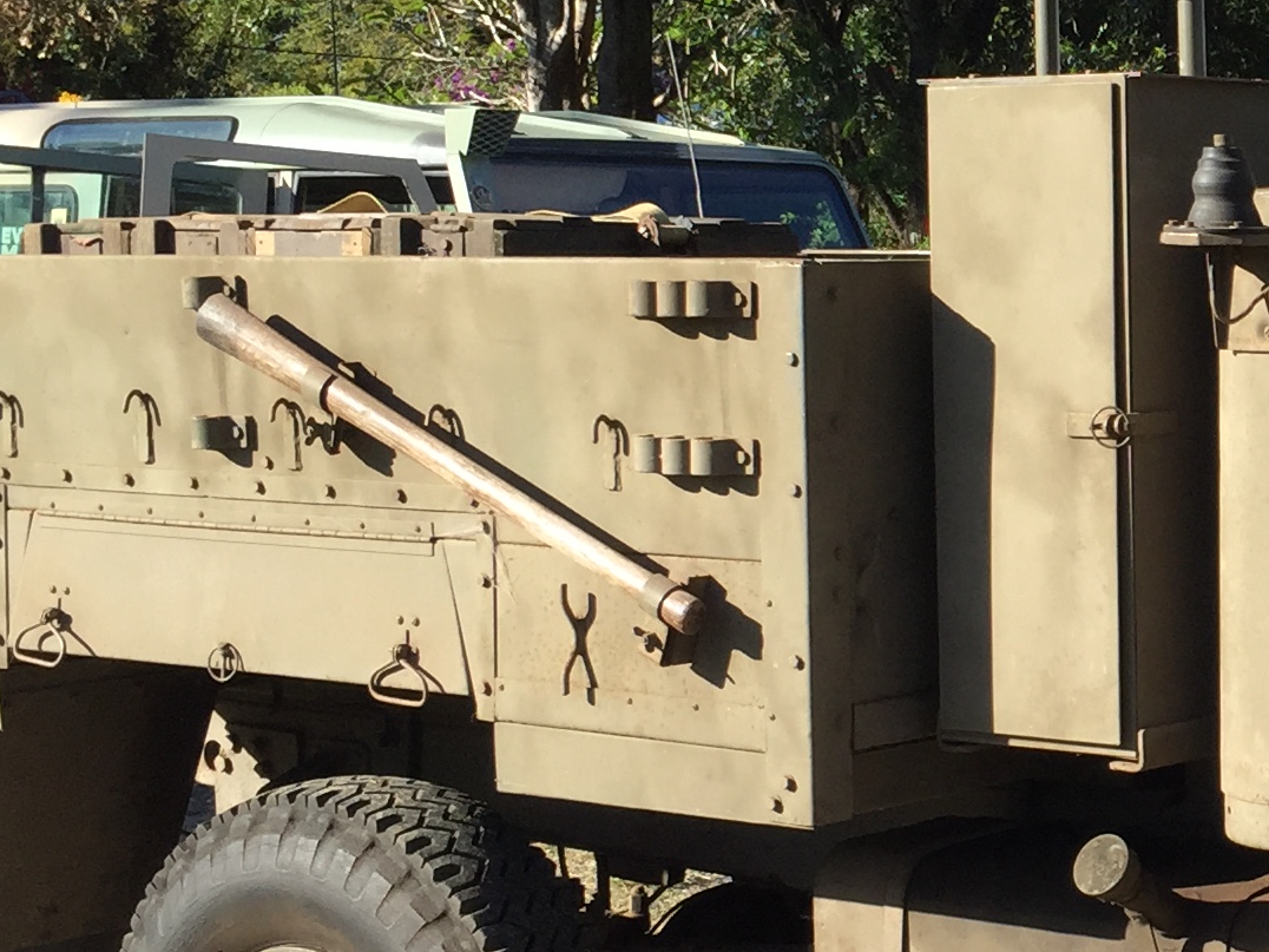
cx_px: 1518
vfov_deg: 16.8
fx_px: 3226
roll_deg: +0.4
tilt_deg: -3.9
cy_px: 487
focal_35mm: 88
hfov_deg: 20.8
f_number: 2.2
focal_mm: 4.15
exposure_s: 1/879
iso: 32
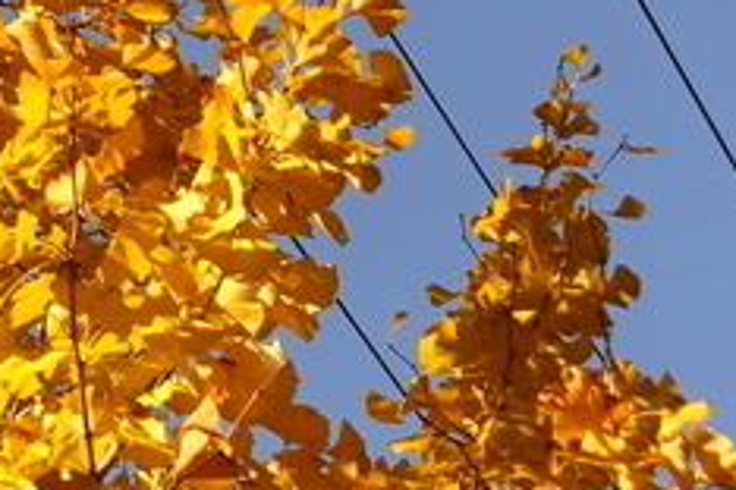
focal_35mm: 241
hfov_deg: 8.0
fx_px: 4927
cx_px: -953
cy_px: -641
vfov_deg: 5.5
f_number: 5.6
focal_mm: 17.27
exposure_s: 1/500
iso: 125
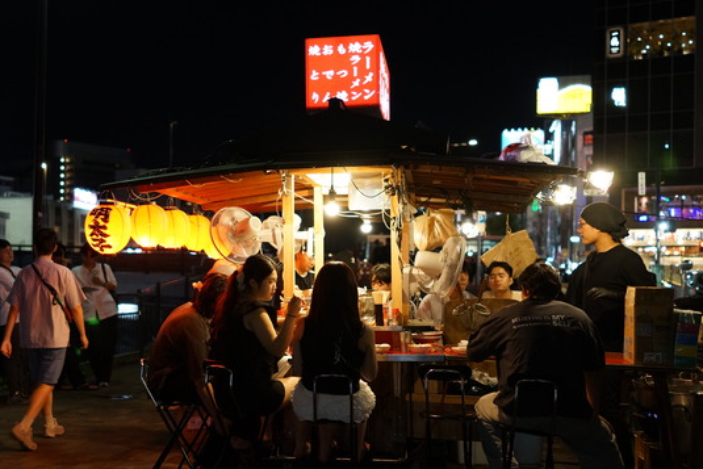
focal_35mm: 51
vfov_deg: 26.5
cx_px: 214
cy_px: 260
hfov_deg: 38.3
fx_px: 996
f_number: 2
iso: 1000
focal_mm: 35
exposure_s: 1/80
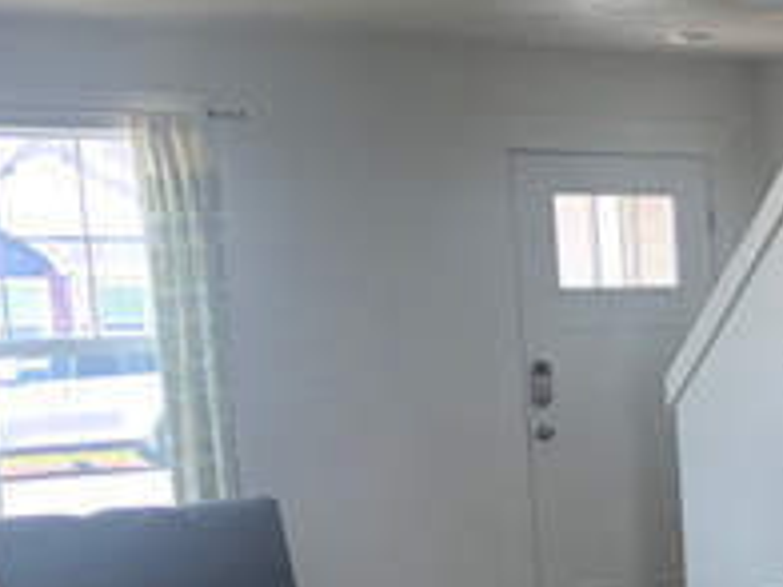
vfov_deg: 17.0
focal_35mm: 85
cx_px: 975
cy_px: 595
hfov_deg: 21.2
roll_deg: +2.2
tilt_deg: -10.2
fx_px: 1923
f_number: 1.8
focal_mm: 4.25
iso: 80
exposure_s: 1/121
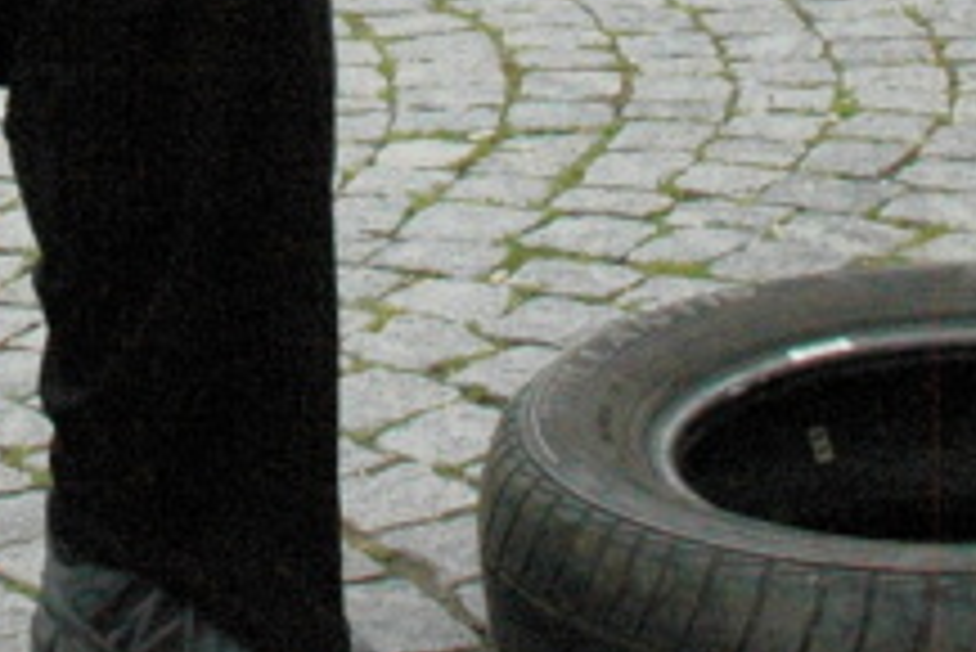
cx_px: -283
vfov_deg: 9.8
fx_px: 3445
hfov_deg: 15.4
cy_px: -773
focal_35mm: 127
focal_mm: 18
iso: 500
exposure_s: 1/320
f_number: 10
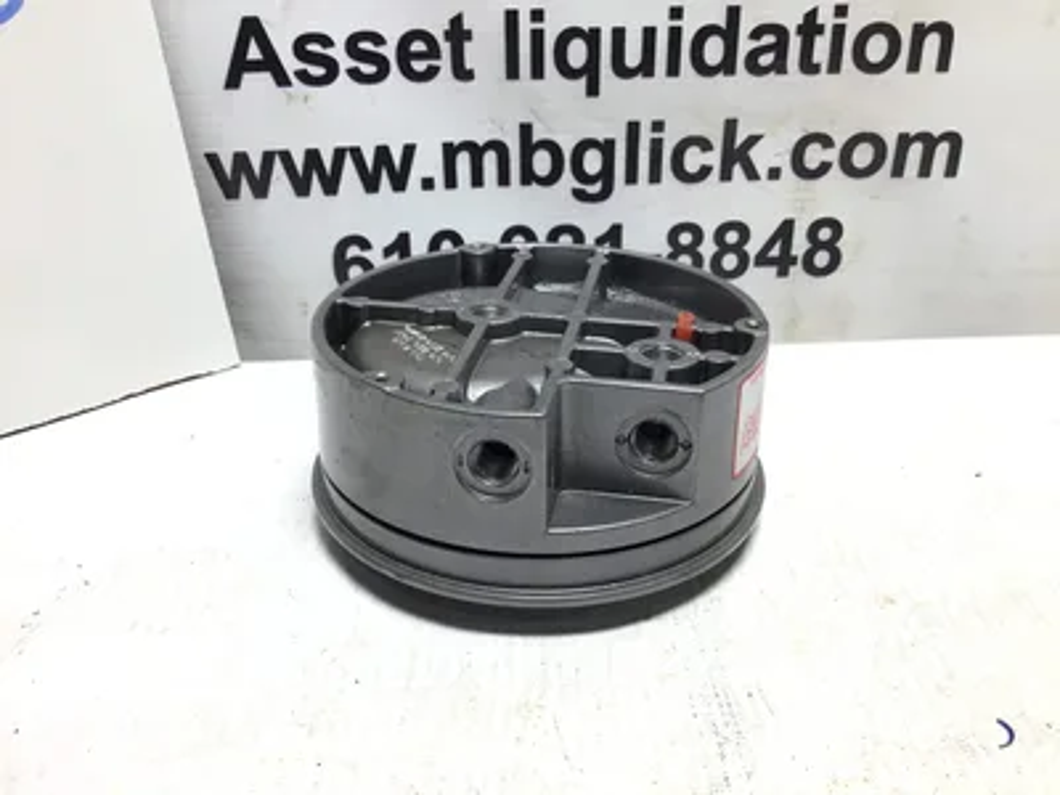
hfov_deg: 58.4
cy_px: 398
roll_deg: -0.3
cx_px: 530
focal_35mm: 31
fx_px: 949
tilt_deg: -27.3
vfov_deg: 45.4
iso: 50
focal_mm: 3.3
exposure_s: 1/120
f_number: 2.4
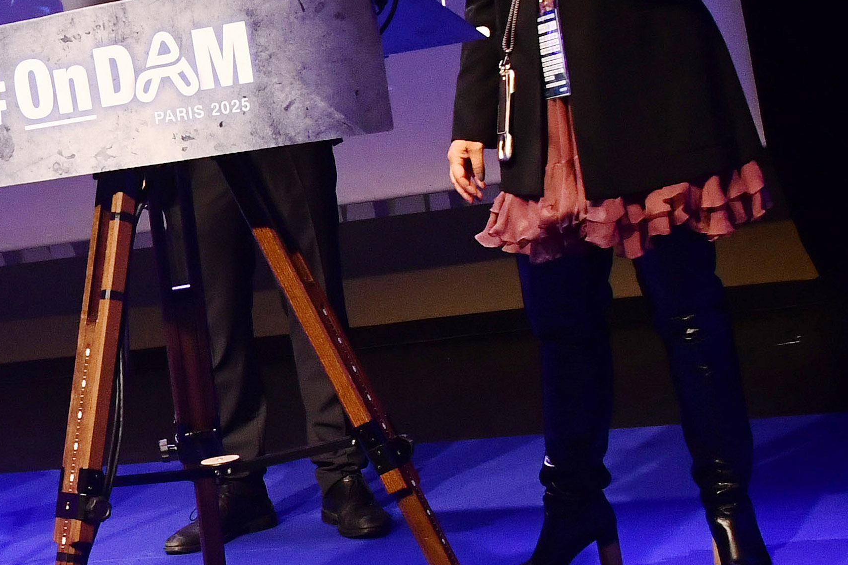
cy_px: 235
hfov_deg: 19.1
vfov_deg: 14.0
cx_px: -275
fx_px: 2308
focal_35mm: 98
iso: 1600
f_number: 5.6
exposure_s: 1/125
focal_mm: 20
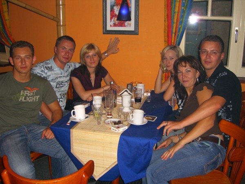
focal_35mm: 38
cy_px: 92
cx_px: 122
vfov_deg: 37.7
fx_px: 269
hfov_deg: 49.0
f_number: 2.8
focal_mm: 7.9
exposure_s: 1/60
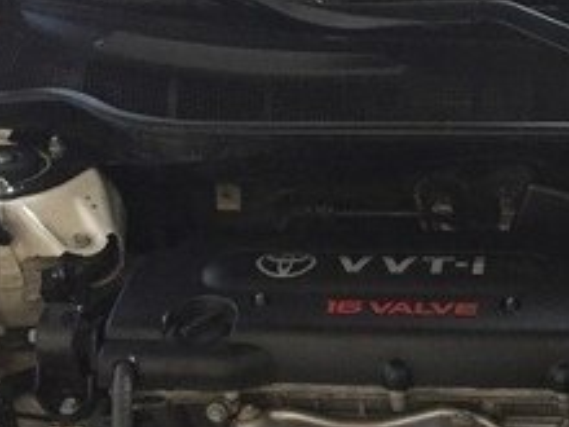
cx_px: 522
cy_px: 501
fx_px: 1430
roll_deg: +4.2
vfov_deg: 16.3
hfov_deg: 21.9
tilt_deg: -44.2
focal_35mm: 87
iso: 250
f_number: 2.2
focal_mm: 4.15
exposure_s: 1/33
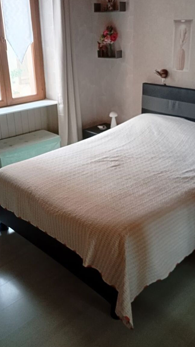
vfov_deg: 56.5
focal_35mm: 35
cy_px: 151
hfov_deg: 33.6
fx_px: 322
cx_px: 117
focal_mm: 4.27
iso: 746
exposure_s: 1/25
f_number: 1.8
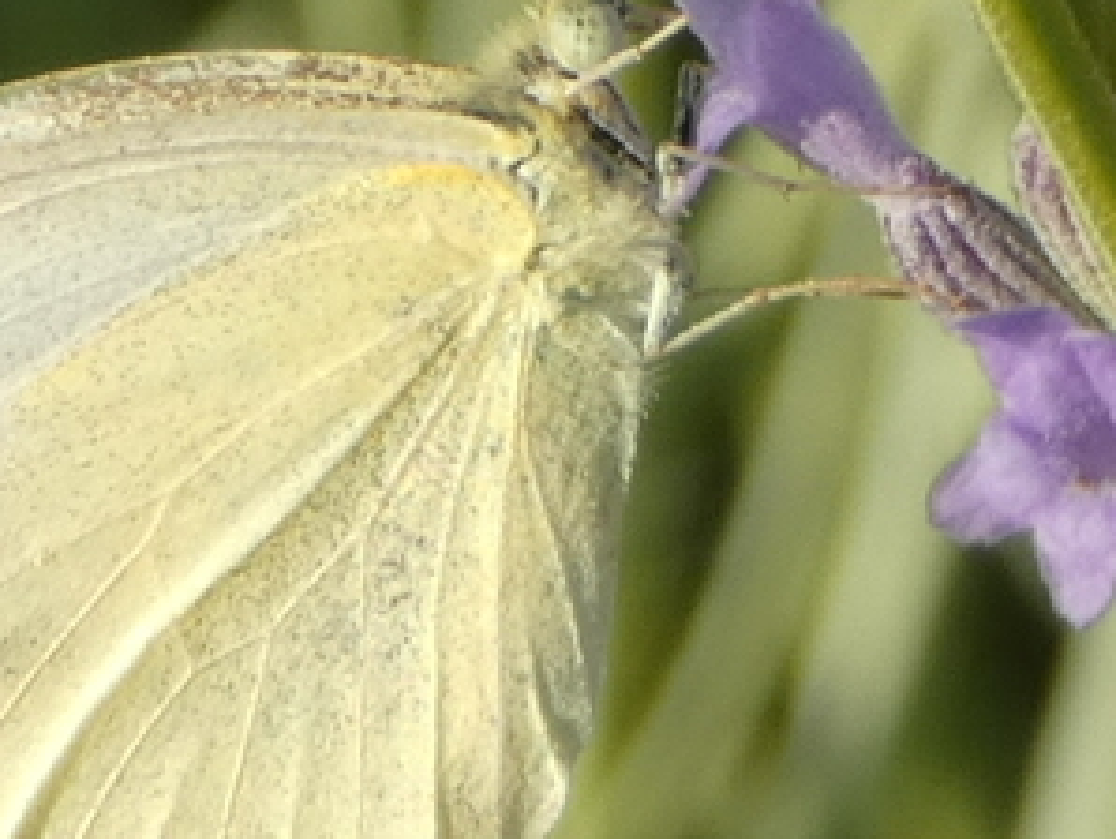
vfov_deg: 2.5
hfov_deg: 3.3
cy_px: 405
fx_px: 19488
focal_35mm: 604
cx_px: 511
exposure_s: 1/100
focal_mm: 37.8
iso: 80
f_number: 5.5
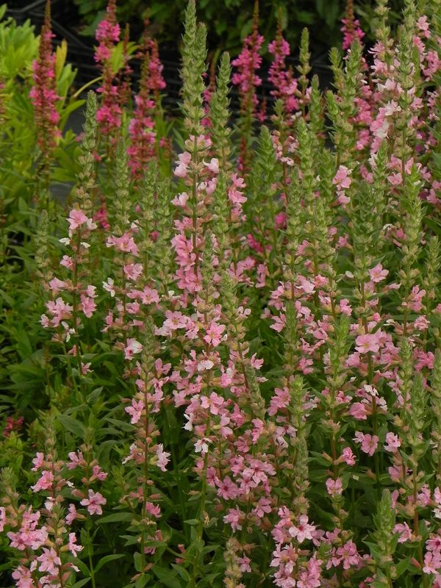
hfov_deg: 11.5
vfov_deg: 15.3
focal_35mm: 129
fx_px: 2191
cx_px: 220
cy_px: 294
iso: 160
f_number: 5
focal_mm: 23
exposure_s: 1/400
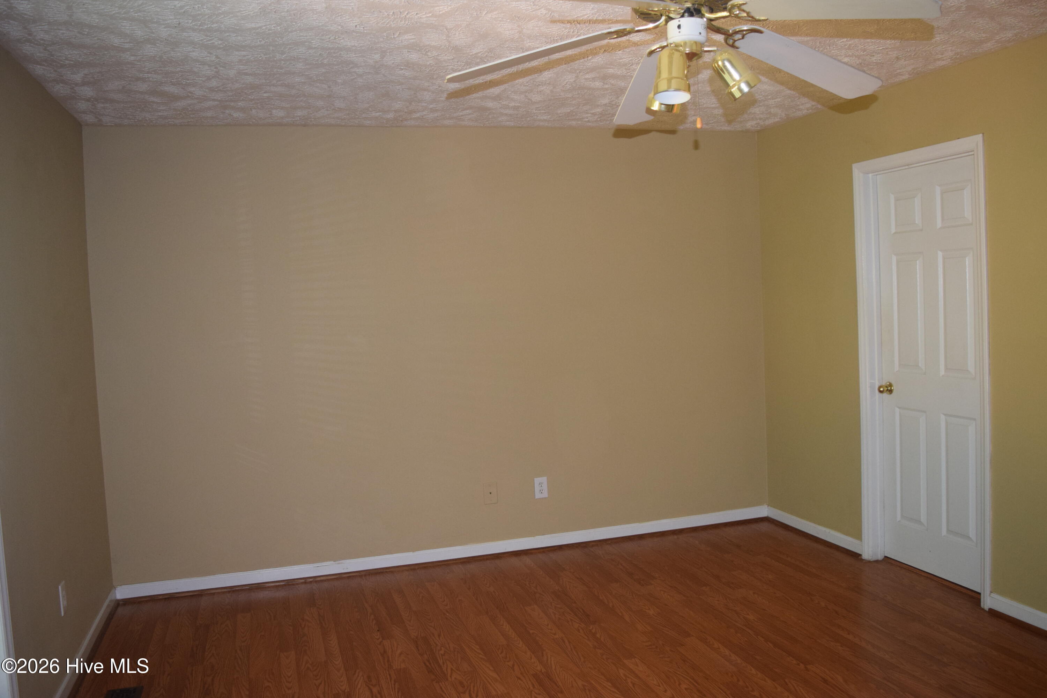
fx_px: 872
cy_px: 349
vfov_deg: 43.6
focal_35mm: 30
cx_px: 524
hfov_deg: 61.9
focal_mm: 20
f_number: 3.5
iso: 1250
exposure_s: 1/60
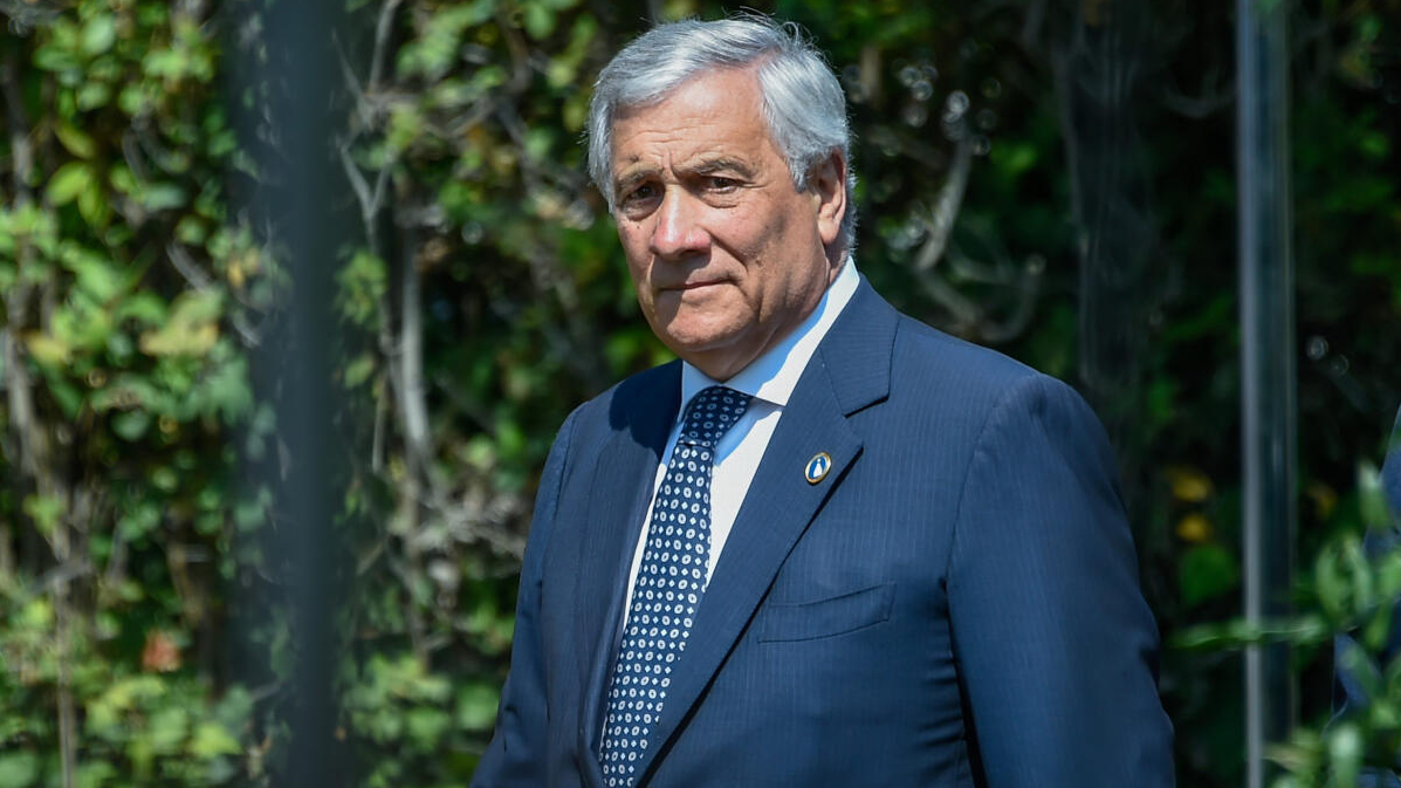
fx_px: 11701
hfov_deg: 6.9
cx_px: 701
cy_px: 379
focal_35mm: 315
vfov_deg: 3.9
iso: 250
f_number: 6.3
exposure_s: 1/640
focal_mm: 300
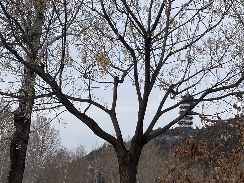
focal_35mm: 67
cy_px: -2
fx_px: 472
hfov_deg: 27.8
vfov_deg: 21.1
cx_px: 223
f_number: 1.6
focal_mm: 5.1
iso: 32
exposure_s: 1/1715
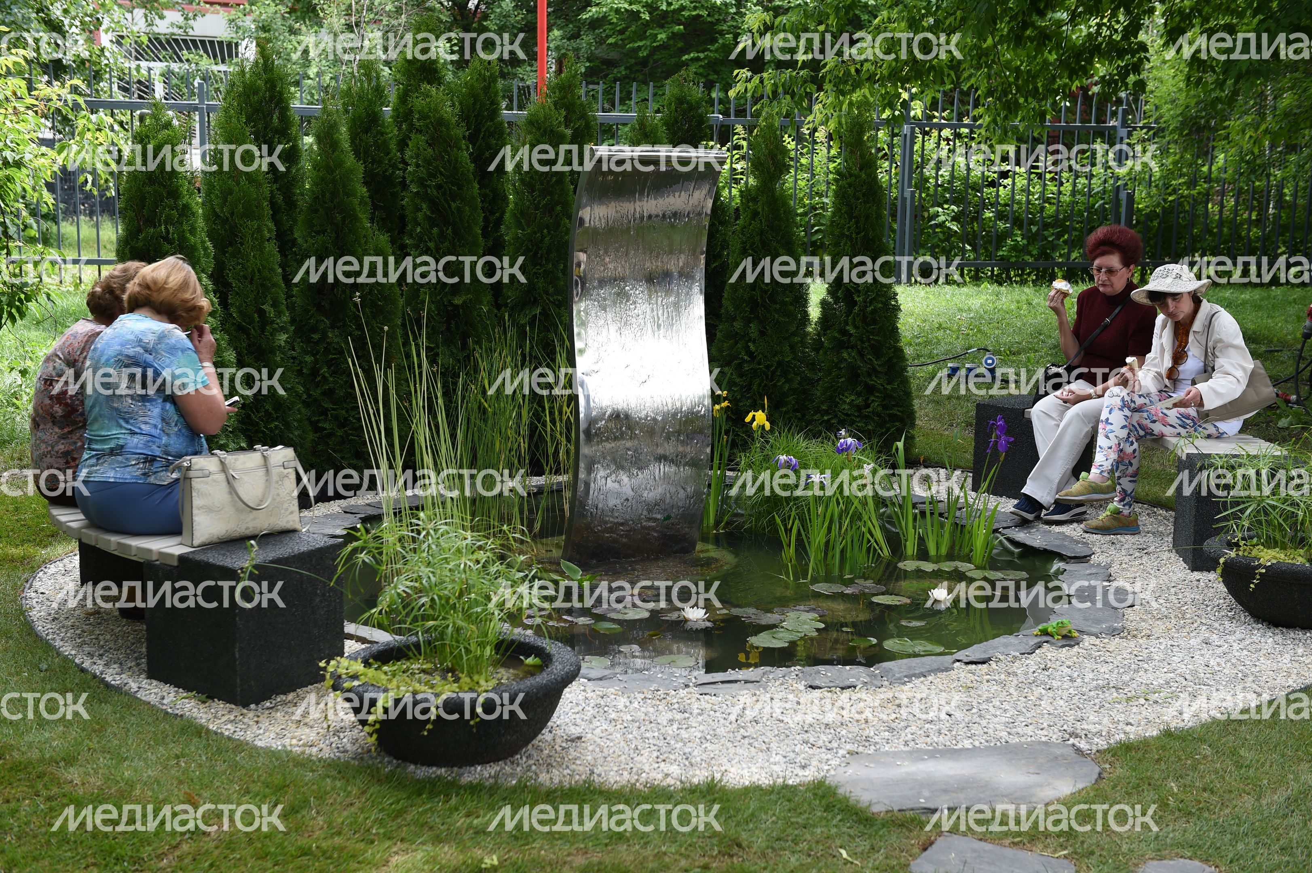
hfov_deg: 41.1
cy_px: 436
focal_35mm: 48
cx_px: 656
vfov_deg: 28.0
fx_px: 1748
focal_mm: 48
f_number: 5
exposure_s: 1/250
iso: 250
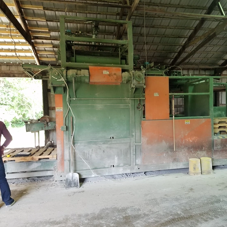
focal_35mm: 31
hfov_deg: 51.5
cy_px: 114
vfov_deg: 52.5
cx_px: 152
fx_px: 230
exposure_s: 1/60
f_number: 1.7
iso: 160
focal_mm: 4.2
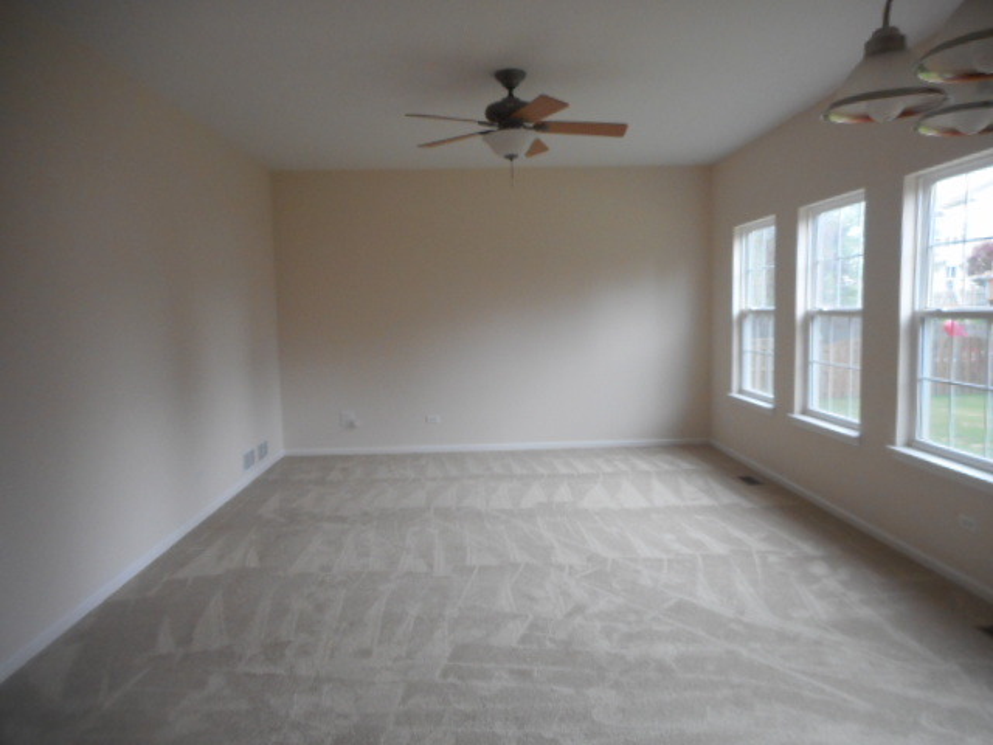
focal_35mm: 25
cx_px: 496
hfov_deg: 69.4
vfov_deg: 54.9
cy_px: 372
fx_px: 717
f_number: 3.7
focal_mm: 4.5
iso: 320
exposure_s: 1/30
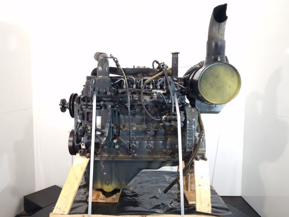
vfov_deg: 58.9
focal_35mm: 23
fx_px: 192
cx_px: 144
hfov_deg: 73.9
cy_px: 108
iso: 125
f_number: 1.8
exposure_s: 1/50
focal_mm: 6.4
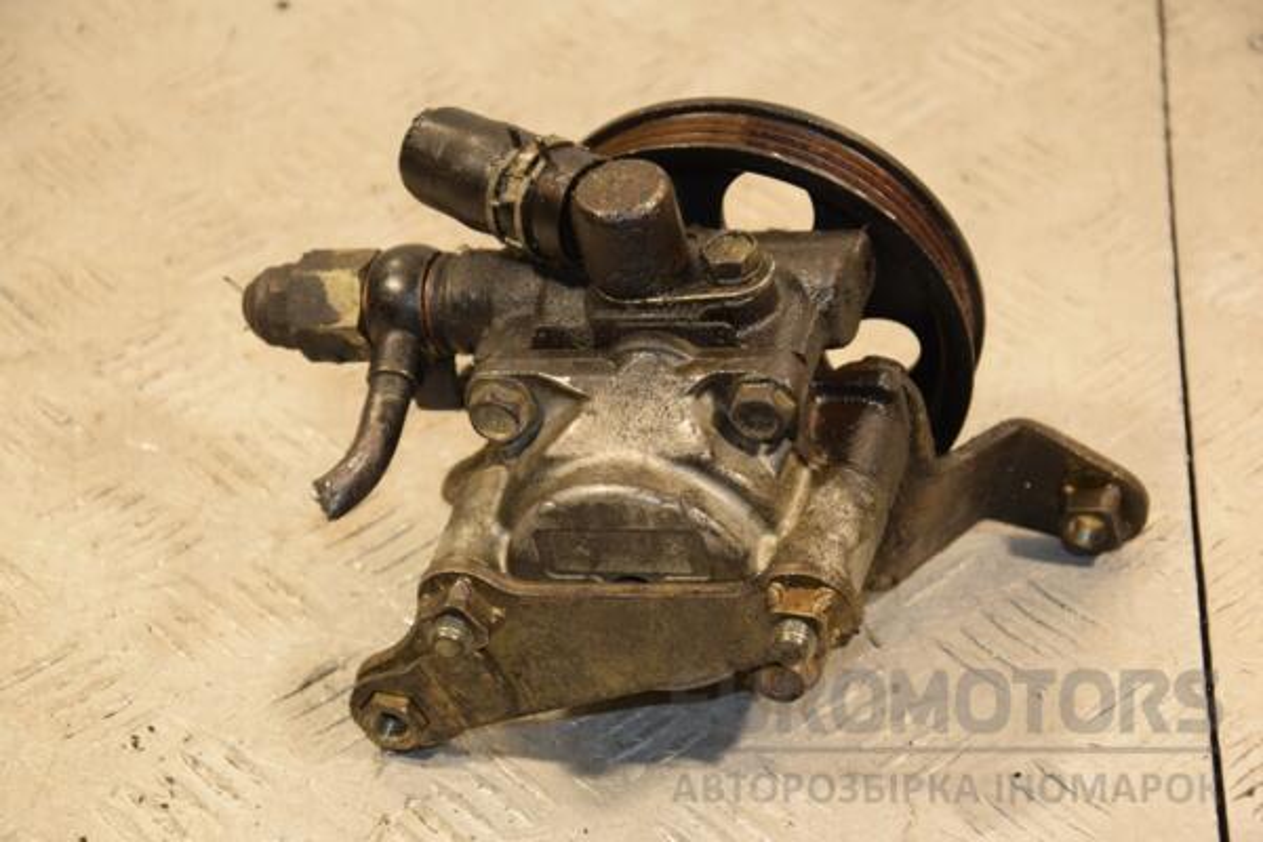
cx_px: 632
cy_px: 421
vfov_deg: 12.2
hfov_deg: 18.2
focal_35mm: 112
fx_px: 3947
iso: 800
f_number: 5.3
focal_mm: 75
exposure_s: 1/125
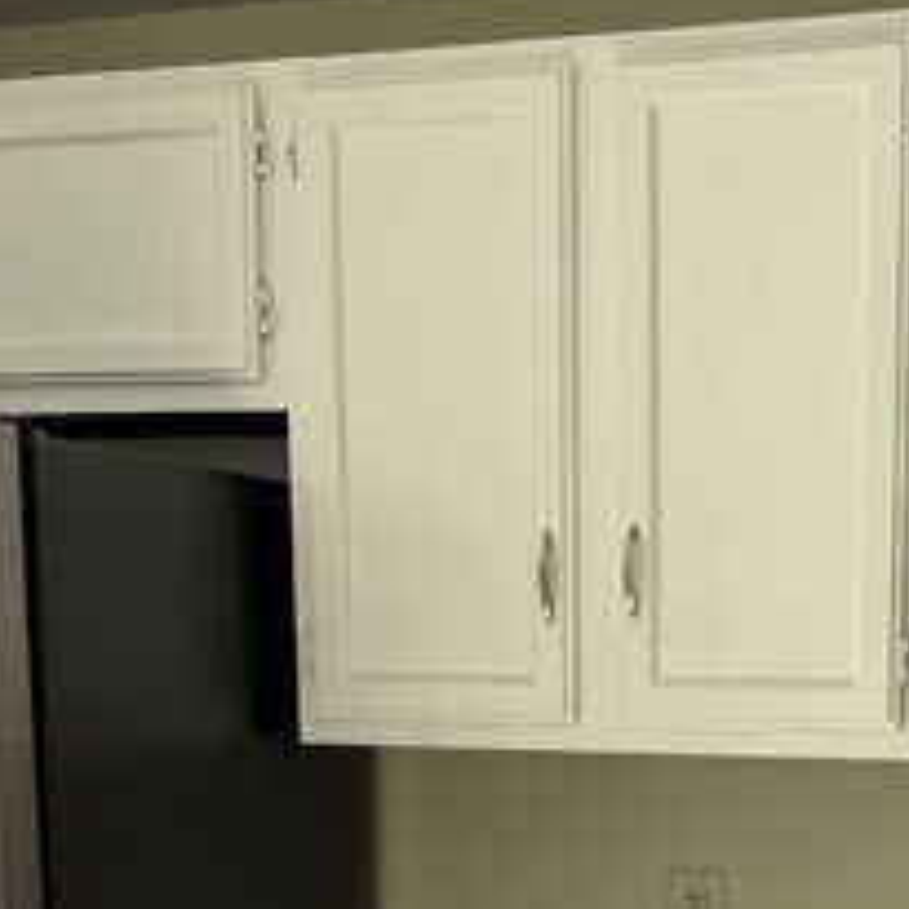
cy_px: 980
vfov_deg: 23.6
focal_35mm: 69
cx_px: 729
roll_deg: +0.4
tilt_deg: -8.5
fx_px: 2050
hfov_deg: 24.6
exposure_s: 1/1018
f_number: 1.78
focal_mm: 6.76
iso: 80
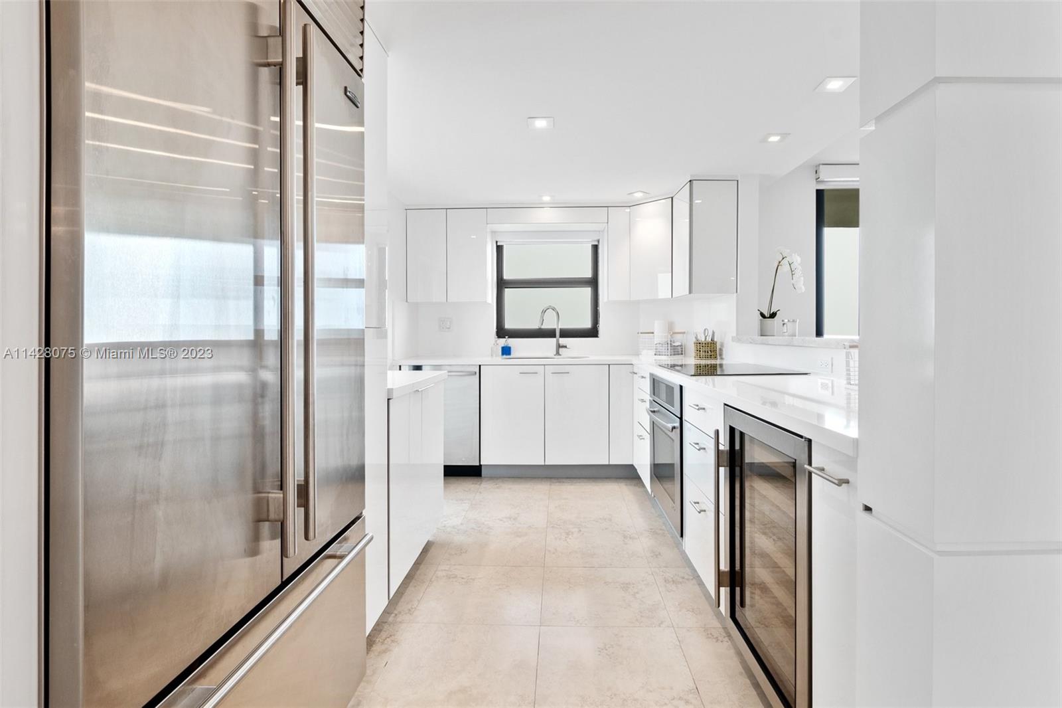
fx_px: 442
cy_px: 354
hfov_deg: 100.4
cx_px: 531
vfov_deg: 77.3
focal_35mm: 15
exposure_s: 1/15
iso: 280
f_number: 8
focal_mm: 10
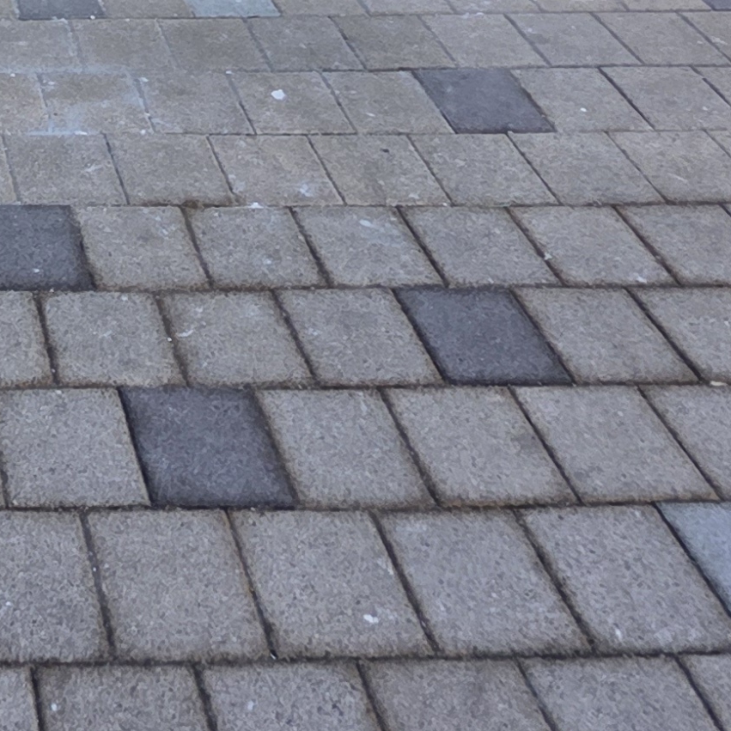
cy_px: -702
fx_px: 1290
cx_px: -173
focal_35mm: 54
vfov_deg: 19.5
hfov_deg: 27.4
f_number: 1.9
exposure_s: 1/120
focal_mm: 2.2
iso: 50
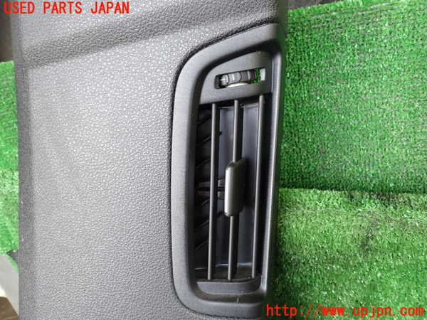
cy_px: 160
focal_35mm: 30
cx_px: 214
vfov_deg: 46.8
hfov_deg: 60.0
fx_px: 370
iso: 200
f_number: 2.3
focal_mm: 5.4
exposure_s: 1/50
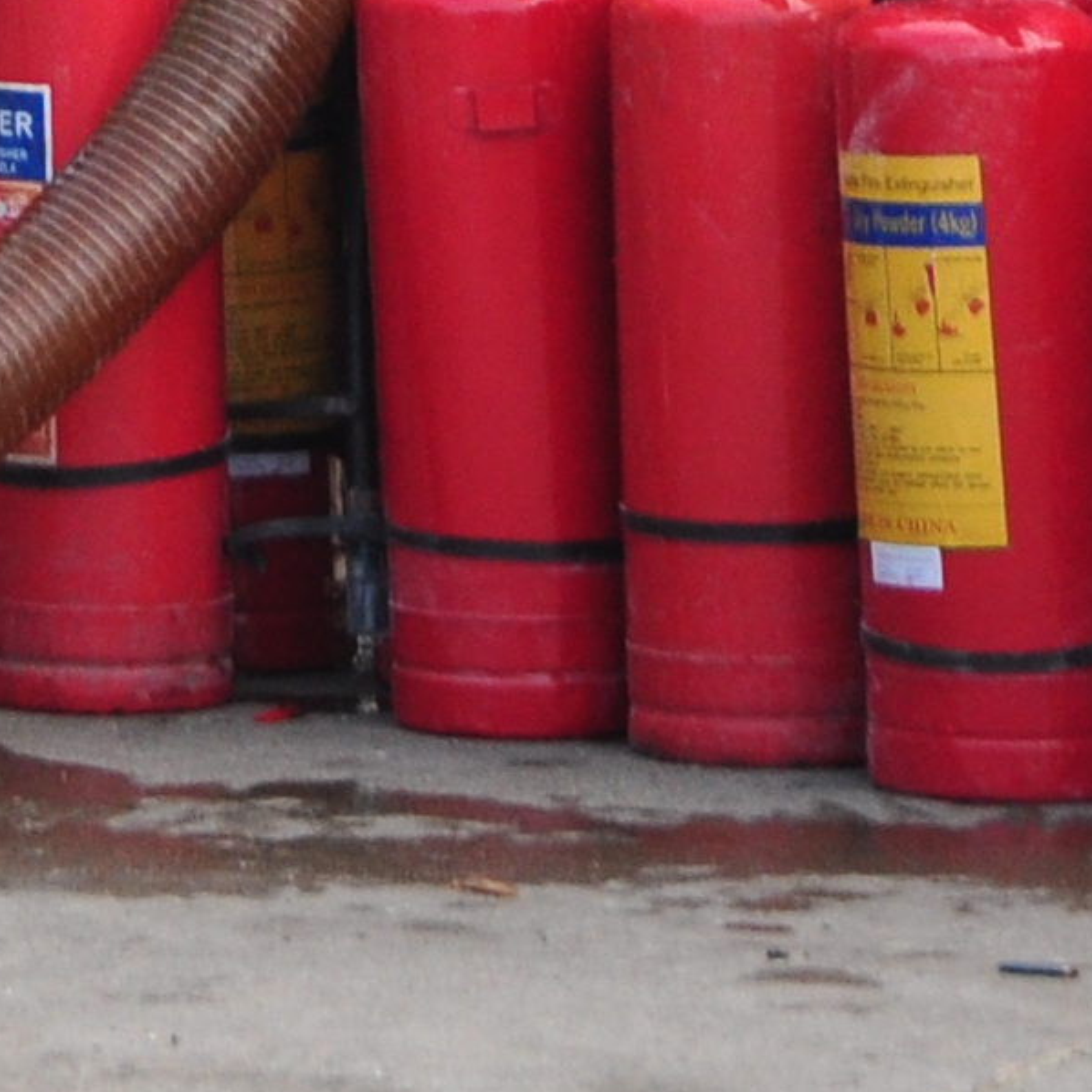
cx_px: -1528
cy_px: -1238
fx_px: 20201
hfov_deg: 3.1
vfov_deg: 3.1
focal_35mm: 566
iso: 320
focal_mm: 62
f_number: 7.1
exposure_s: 1/250
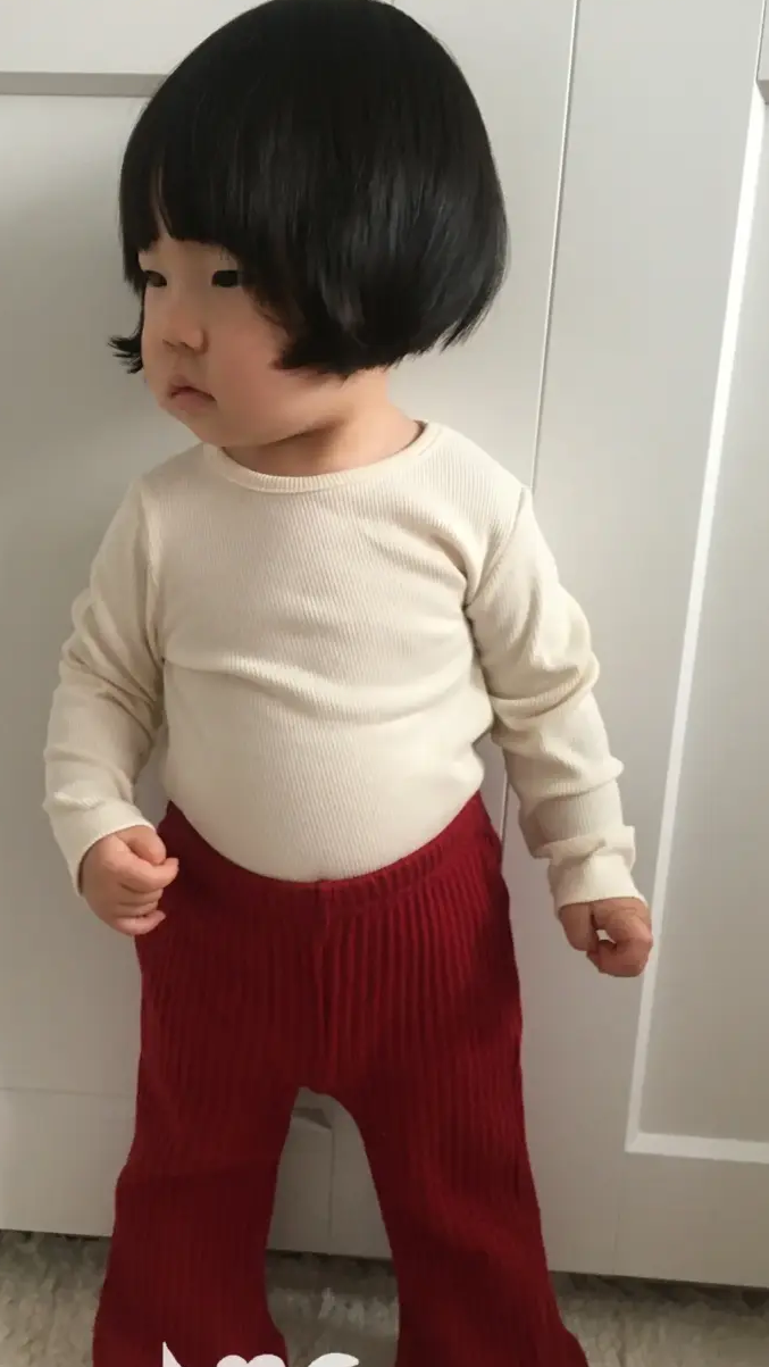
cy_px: 745
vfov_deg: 56.5
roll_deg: -2.0
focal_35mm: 35
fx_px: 1268
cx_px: 253
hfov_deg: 33.4
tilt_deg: -15.4
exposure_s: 1/30
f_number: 2.2
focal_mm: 4.15
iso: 125
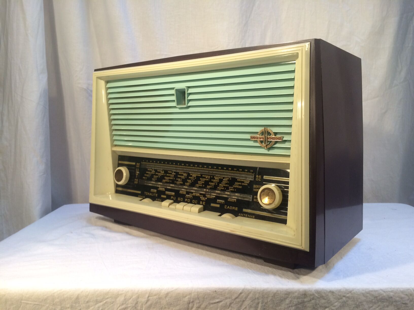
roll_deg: +1.0
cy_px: 155
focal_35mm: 29
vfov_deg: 48.2
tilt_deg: -5.4
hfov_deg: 61.7
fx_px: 347
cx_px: 207
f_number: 2.2
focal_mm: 4.15
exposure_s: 1/33
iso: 64
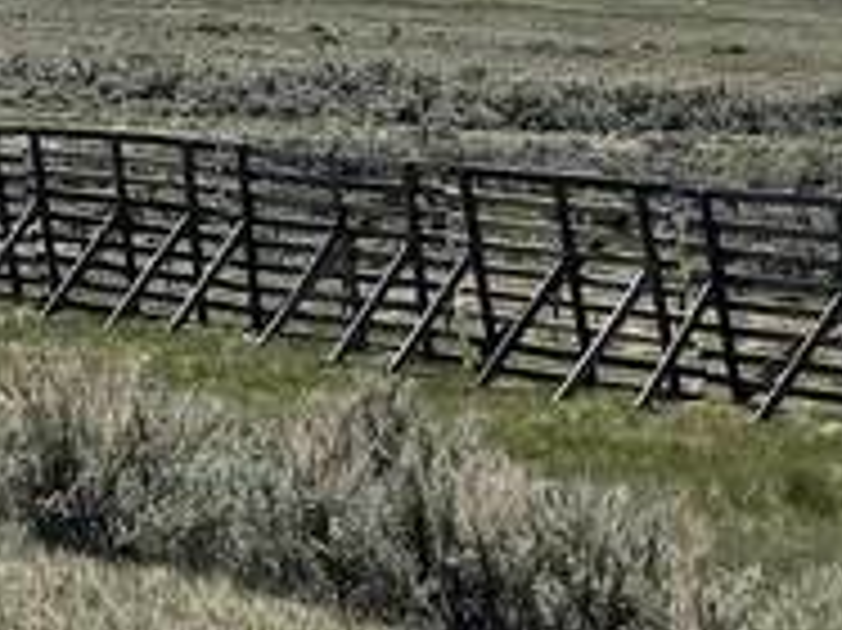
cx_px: 171
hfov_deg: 11.1
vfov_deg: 8.2
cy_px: -158
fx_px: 4327
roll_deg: -0.6
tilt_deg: -2.0
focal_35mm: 178
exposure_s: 1/5051
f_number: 1.6
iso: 32
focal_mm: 4.2
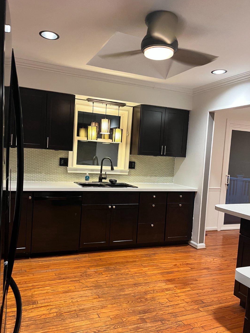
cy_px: 173
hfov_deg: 49.7
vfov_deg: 63.4
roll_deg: -3.3
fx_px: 270
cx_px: 117
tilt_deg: -4.9
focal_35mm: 28
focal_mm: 5.1
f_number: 1.6
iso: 250
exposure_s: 1/60
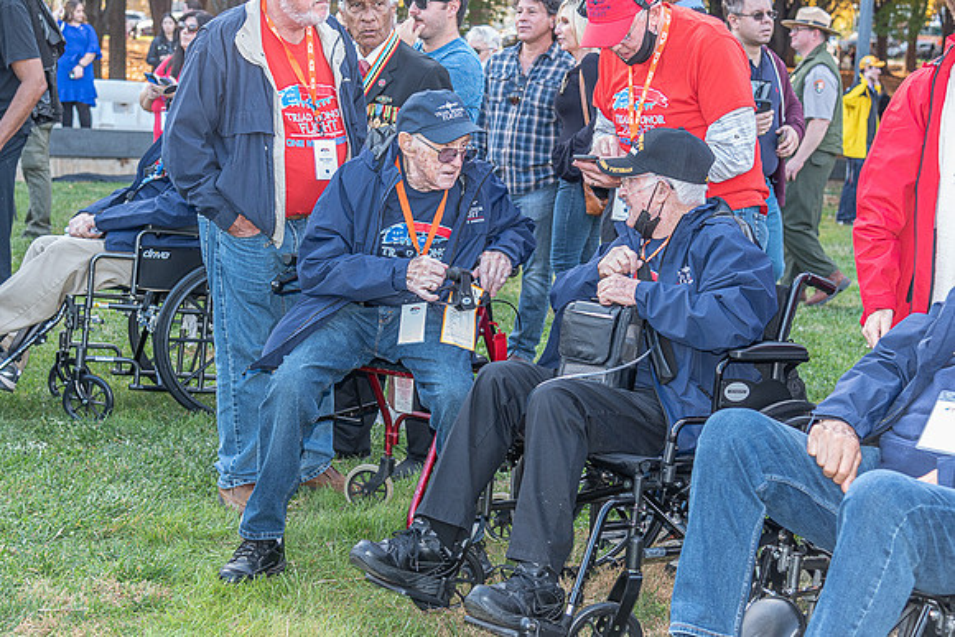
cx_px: 457
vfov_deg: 21.5
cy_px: 297
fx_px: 1681
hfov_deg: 31.7
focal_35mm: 63
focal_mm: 46
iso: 500
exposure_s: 1/160
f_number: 4.5
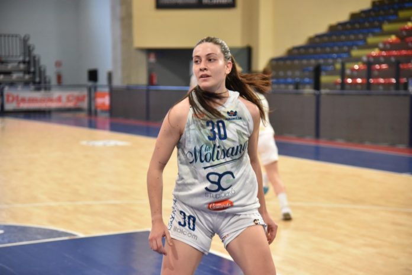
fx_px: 938
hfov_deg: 24.8
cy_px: 138
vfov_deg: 16.7
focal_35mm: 82
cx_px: 206
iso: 8000
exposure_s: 1/500
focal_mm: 82
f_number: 4
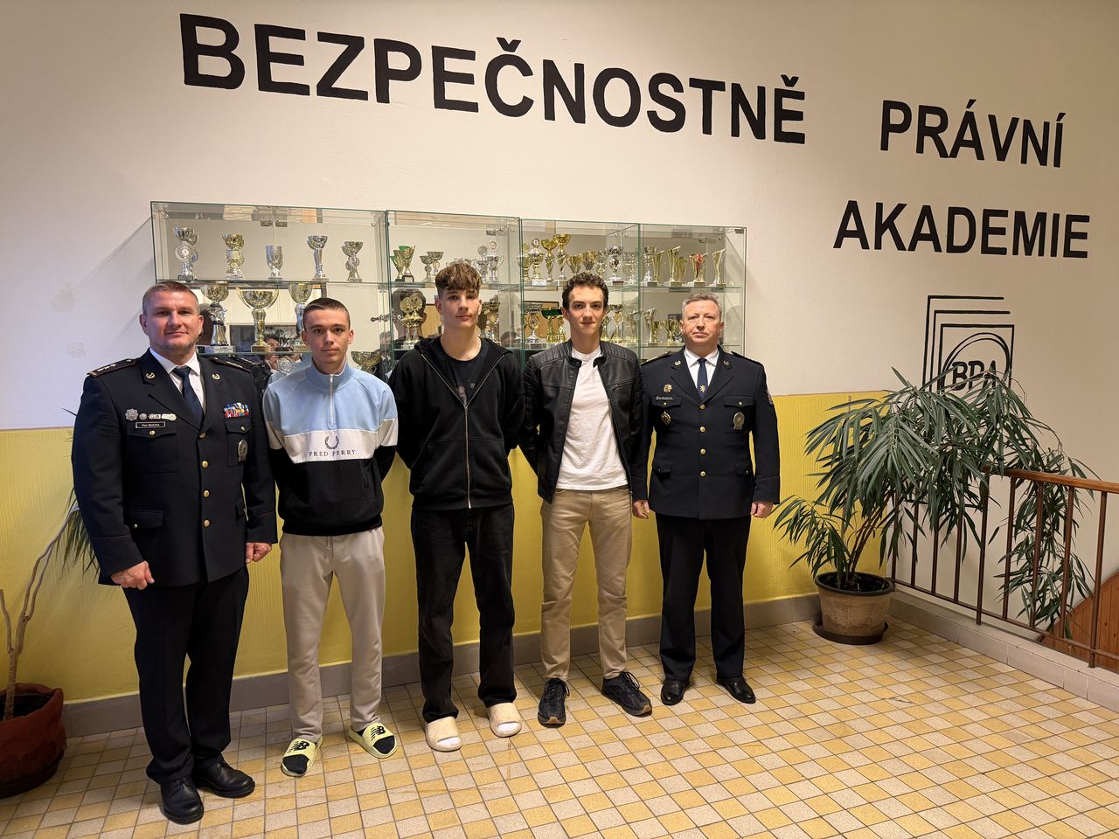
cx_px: 560
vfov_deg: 56.8
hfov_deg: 71.6
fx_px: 776
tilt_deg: -5.9
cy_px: 420
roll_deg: +0.9
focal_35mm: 24
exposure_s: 1/50
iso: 320
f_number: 1.78
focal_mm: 6.76
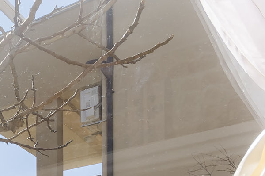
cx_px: -218
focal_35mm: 70
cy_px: 324
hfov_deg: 20.2
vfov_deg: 16.1
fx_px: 514
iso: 100
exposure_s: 1/200
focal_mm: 10
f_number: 8
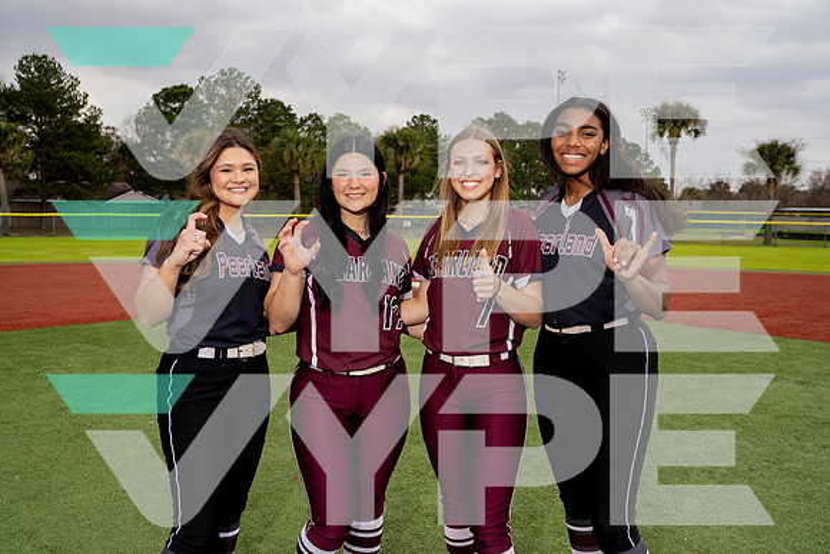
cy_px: 277
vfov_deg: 37.9
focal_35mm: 35
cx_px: 415
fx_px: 807
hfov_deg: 54.4
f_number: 5
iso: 100
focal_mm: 35
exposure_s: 1/250
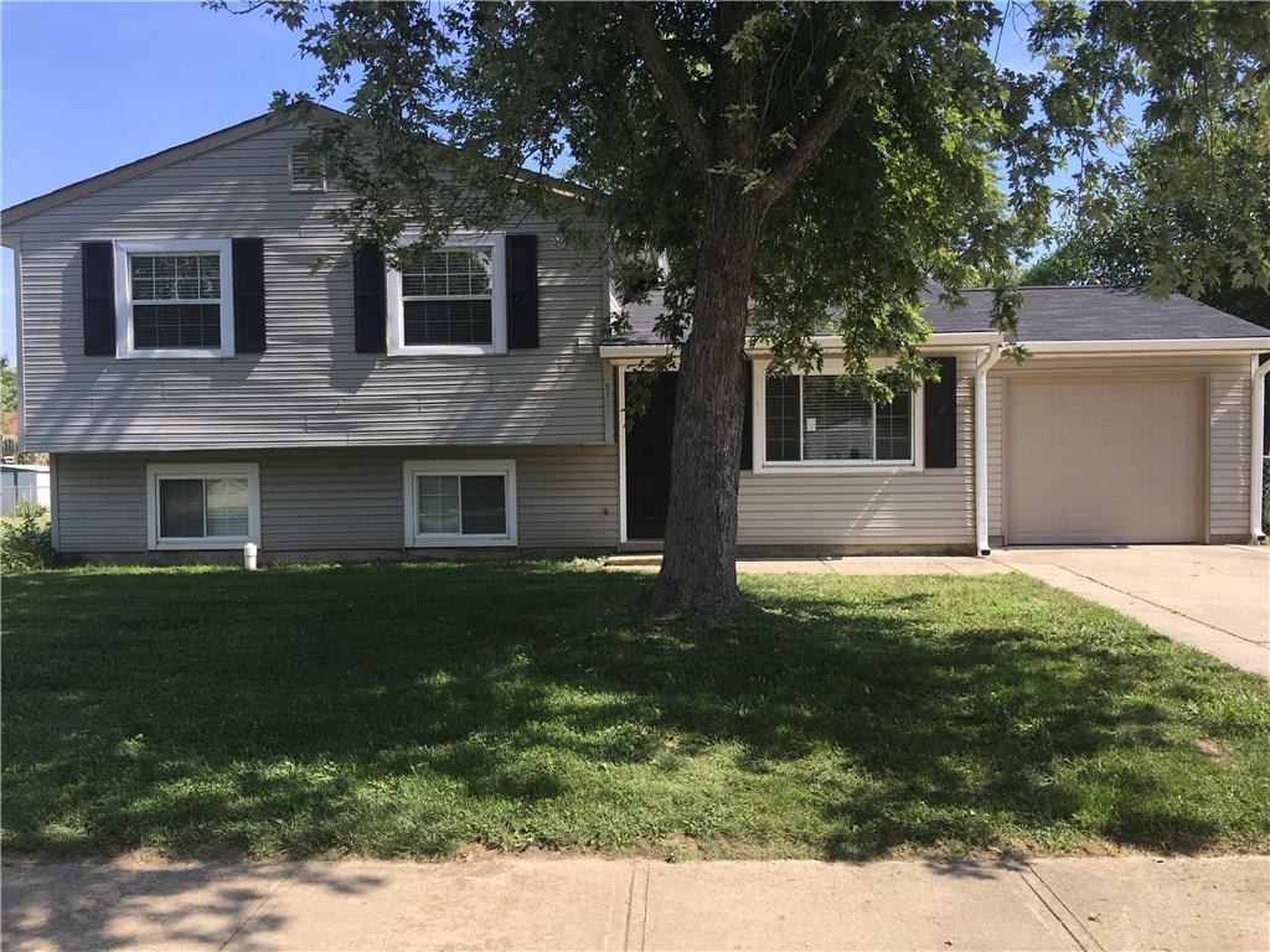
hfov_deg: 61.7
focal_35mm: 29
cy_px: 476
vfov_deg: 48.2
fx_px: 1064
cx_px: 635
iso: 25
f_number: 2.2
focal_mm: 4.15
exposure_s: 1/686
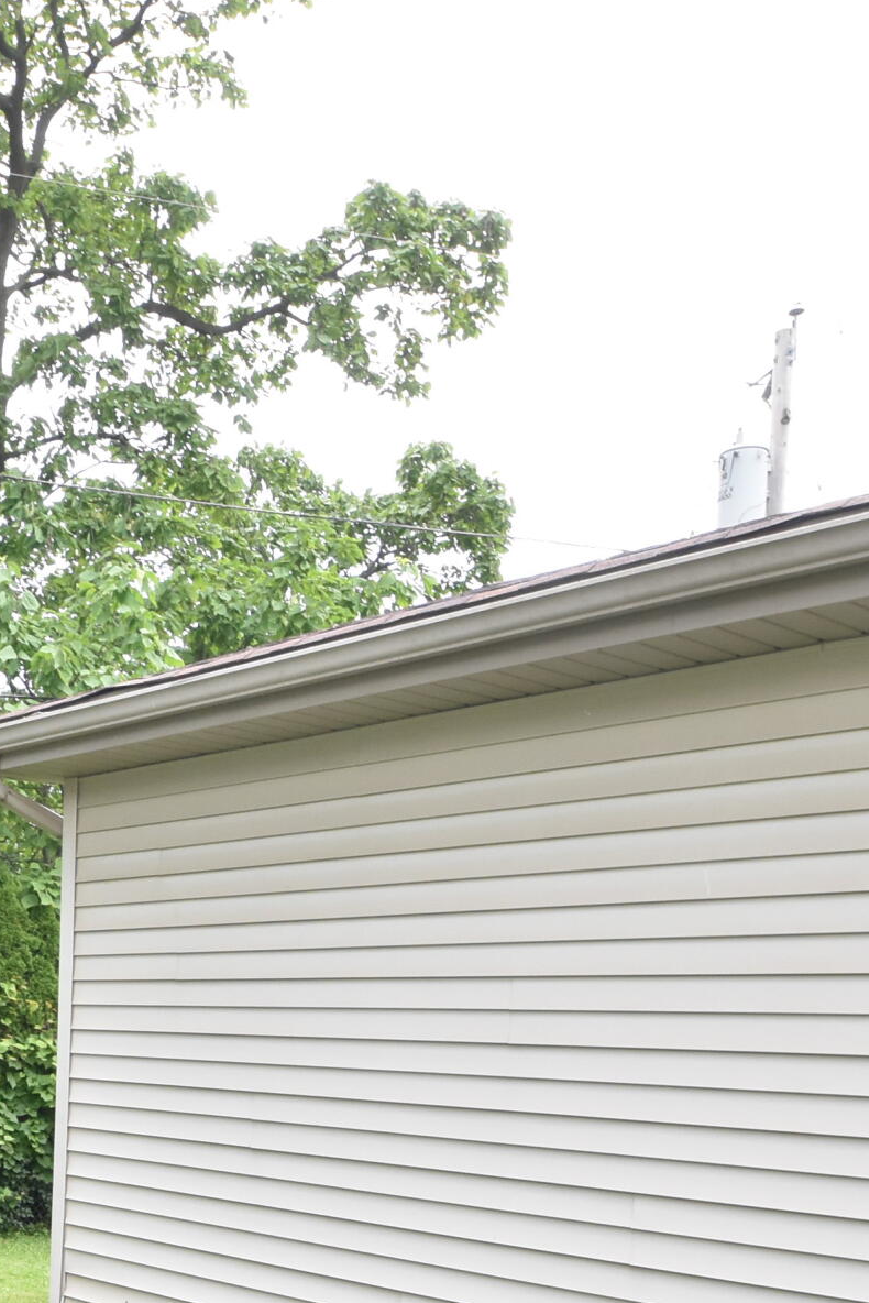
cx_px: -120
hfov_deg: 30.7
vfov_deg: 47.5
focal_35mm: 38
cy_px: 1068
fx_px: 1375
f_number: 8
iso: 800
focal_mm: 10
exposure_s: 1/250
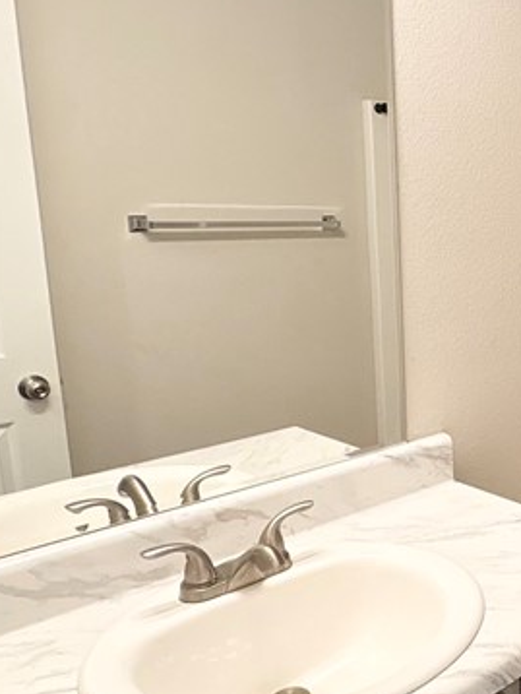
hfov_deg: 28.9
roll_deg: -2.8
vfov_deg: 46.8
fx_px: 802
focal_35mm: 40
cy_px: 351
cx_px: 686
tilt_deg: -10.8
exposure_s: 1/60
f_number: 2.2
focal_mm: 2.22
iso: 160
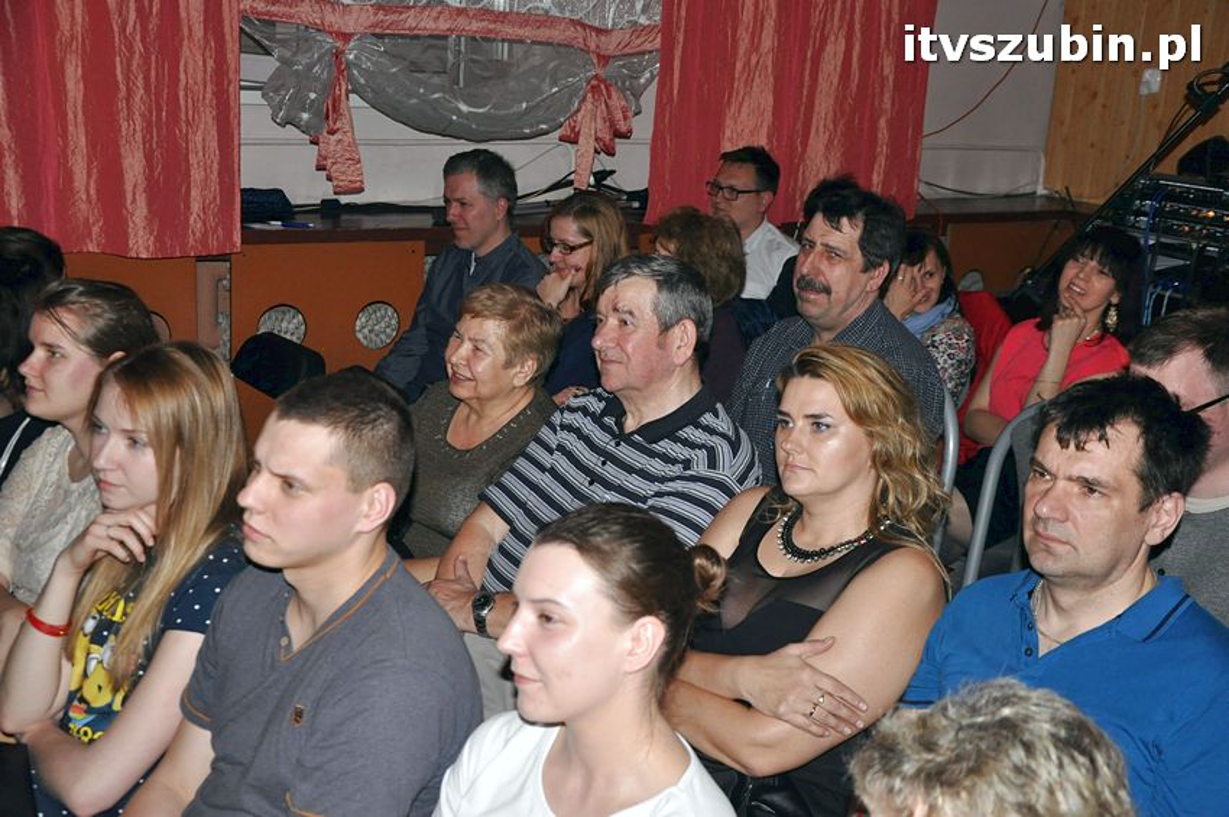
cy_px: 408
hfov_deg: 41.1
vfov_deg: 28.0
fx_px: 1637
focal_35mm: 48
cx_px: 614
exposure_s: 1/60
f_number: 4.2
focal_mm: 32
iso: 1000
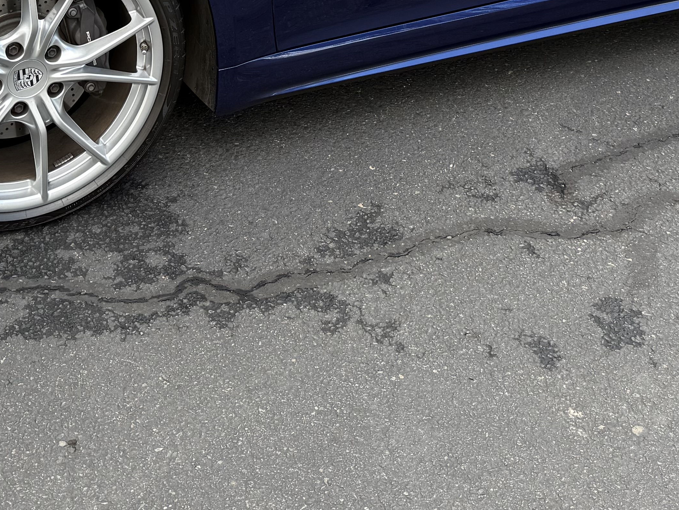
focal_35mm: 65
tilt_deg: -15.4
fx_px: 1275
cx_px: 305
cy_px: -172
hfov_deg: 29.8
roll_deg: +1.0
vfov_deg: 20.4
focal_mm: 6.76
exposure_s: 1/220
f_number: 1.78
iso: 64
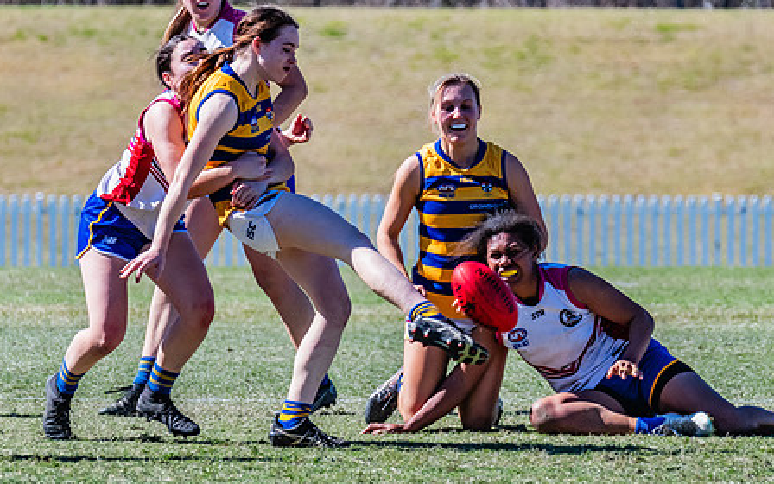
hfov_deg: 3.2
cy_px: 234
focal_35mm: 660
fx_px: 13922
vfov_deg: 2.0
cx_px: 387
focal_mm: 330
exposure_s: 1/1600
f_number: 8
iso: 800
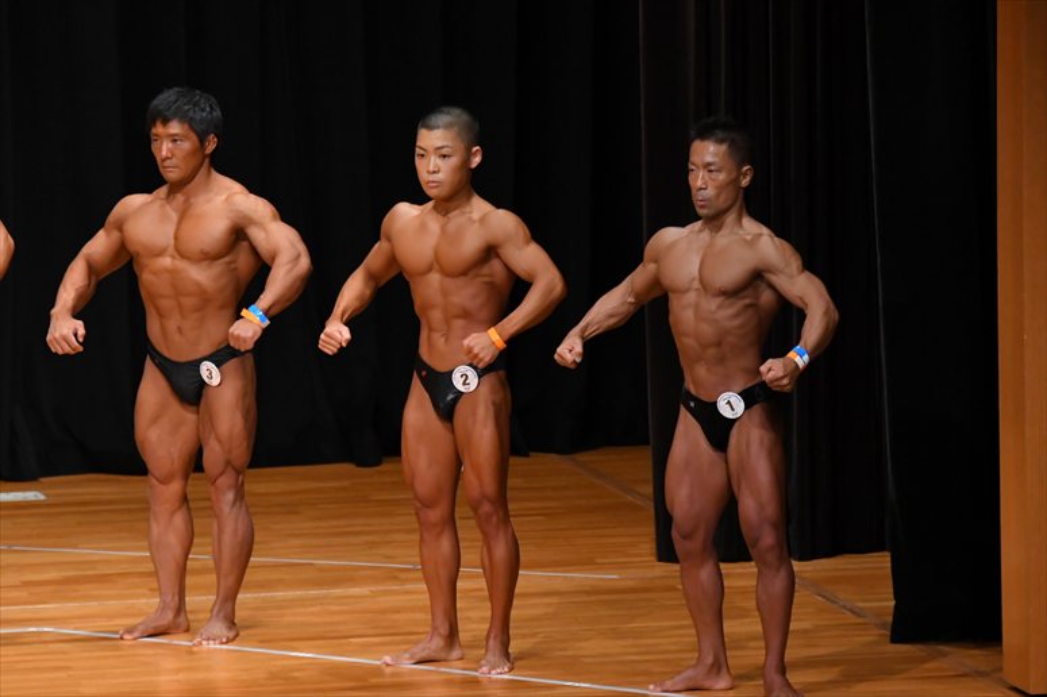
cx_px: 524
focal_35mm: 285
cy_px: 348
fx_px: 8285
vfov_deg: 4.8
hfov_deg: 7.2
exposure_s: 1/400
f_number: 5.6
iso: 4000
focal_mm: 190
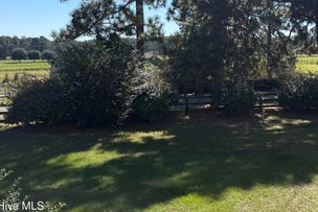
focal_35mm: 41
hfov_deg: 46.3
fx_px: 362
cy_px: 28
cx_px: 222
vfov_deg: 31.4
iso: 80
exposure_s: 1/3279
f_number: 1.78
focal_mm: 6.76
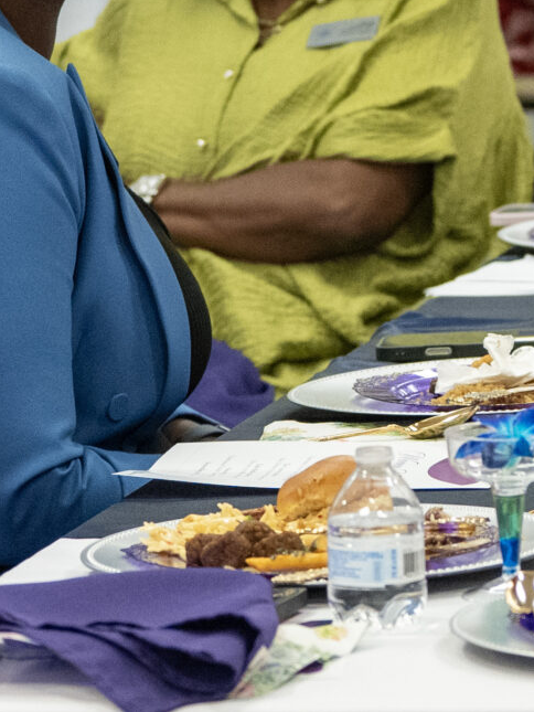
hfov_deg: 4.8
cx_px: 890
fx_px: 6354
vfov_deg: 6.4
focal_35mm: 309
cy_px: -160
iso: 2000
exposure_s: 1/200
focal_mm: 54
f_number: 2.8
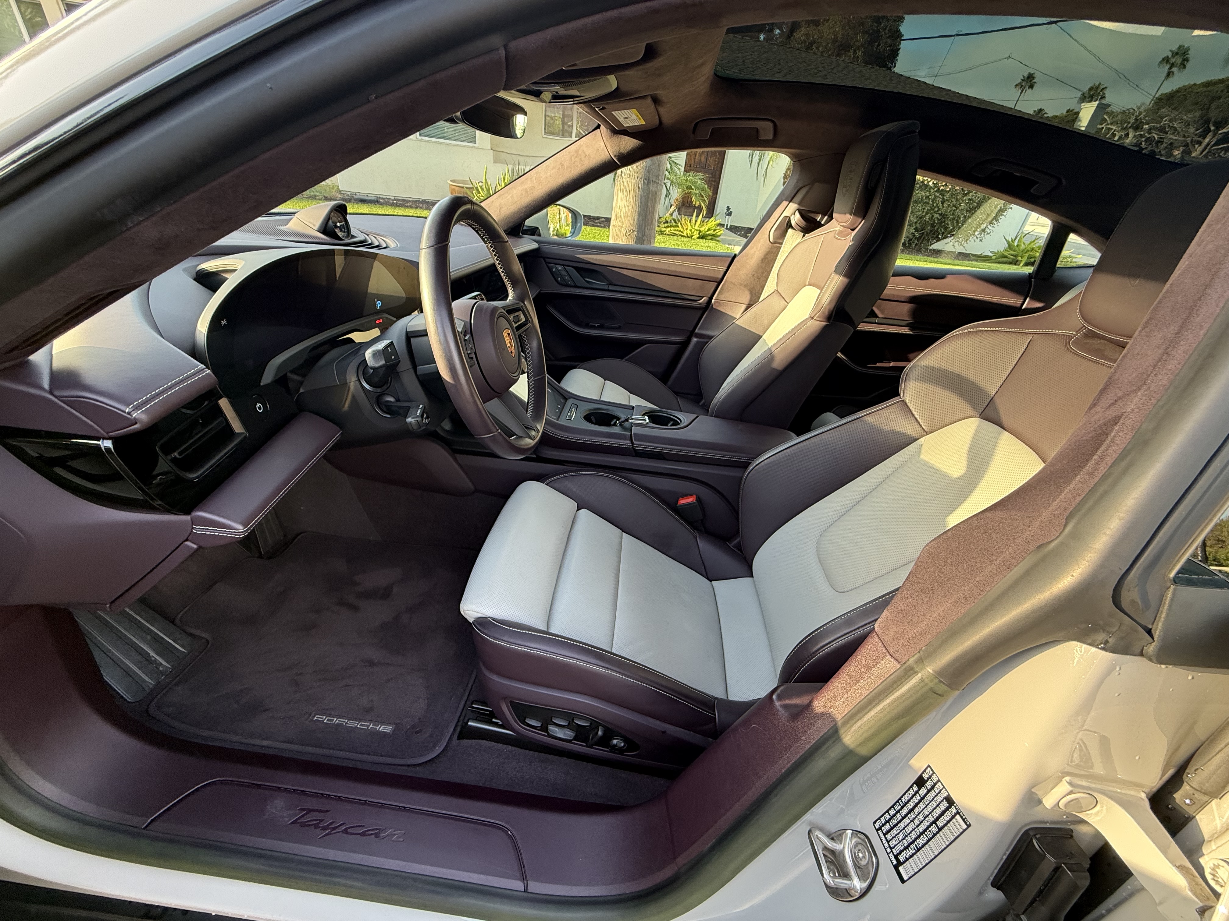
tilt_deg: -31.1
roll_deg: -7.4
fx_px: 497
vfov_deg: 85.7
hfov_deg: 102.1
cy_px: 460
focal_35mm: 14
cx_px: 614
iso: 125
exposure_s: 1/99
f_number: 2.2
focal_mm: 2.22
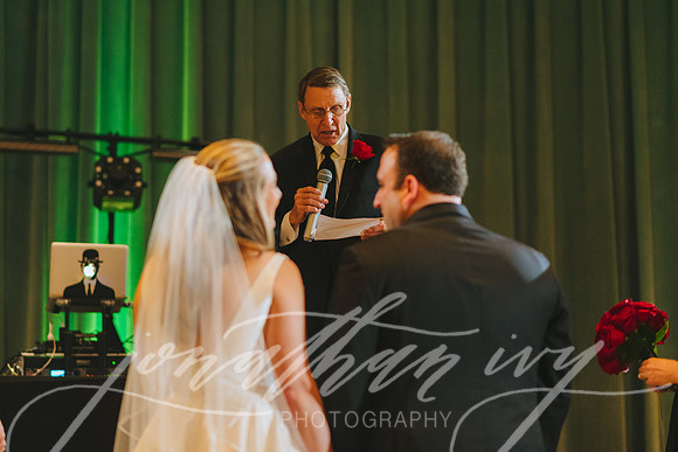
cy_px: 207
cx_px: 311
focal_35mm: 92
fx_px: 1733
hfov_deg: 22.1
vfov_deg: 14.9
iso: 2000
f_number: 2.2
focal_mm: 85
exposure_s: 1/160
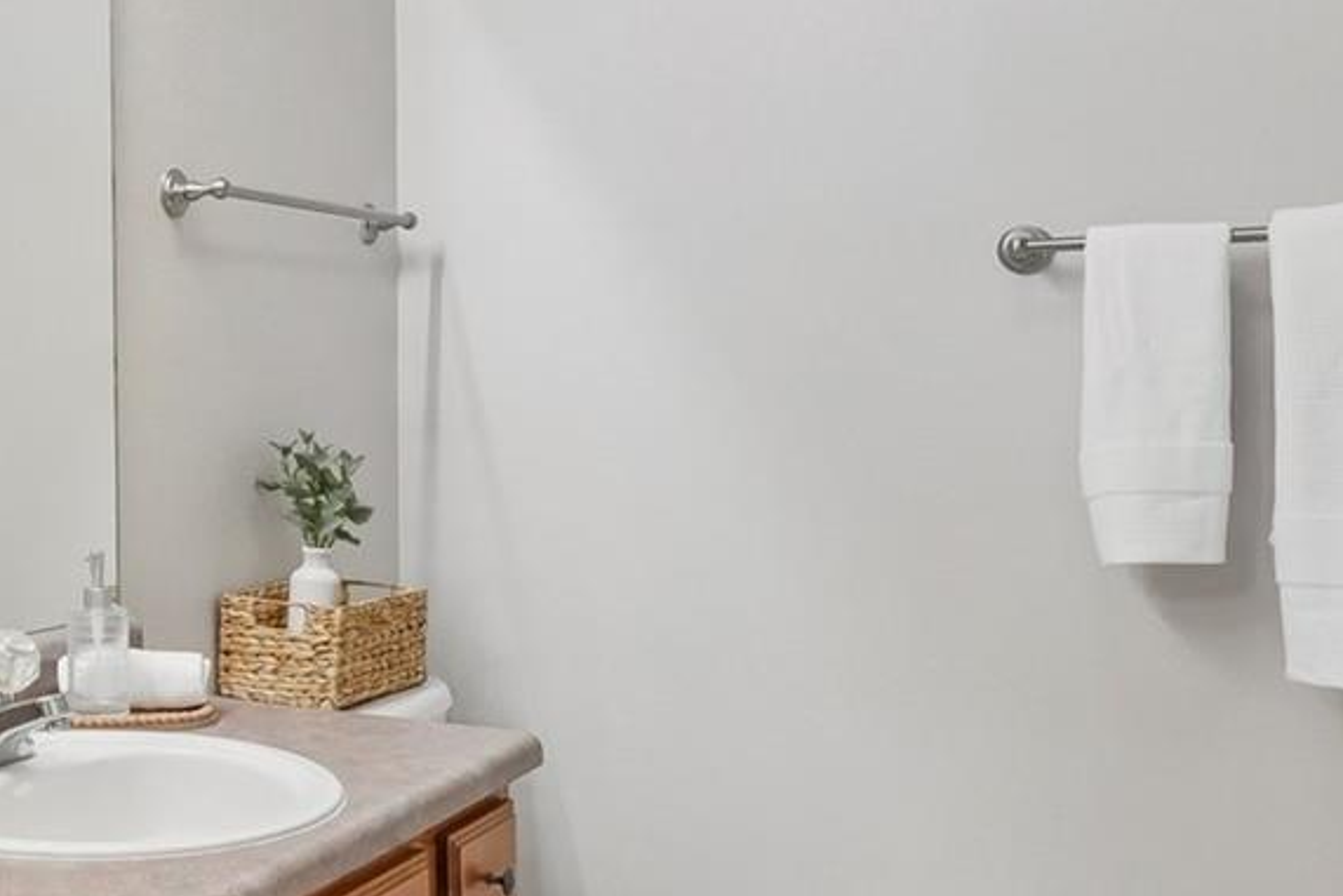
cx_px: 33
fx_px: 1567
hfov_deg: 41.1
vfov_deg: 31.9
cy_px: 383
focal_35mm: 42
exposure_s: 1/15
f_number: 8
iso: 800
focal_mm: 10
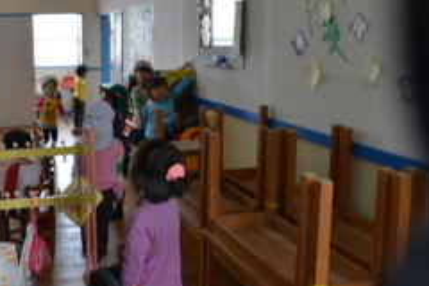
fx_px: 536
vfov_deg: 29.8
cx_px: 111
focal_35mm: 45
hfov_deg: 42.4
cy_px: 122
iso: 100
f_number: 5.6
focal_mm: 18
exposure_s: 1/13
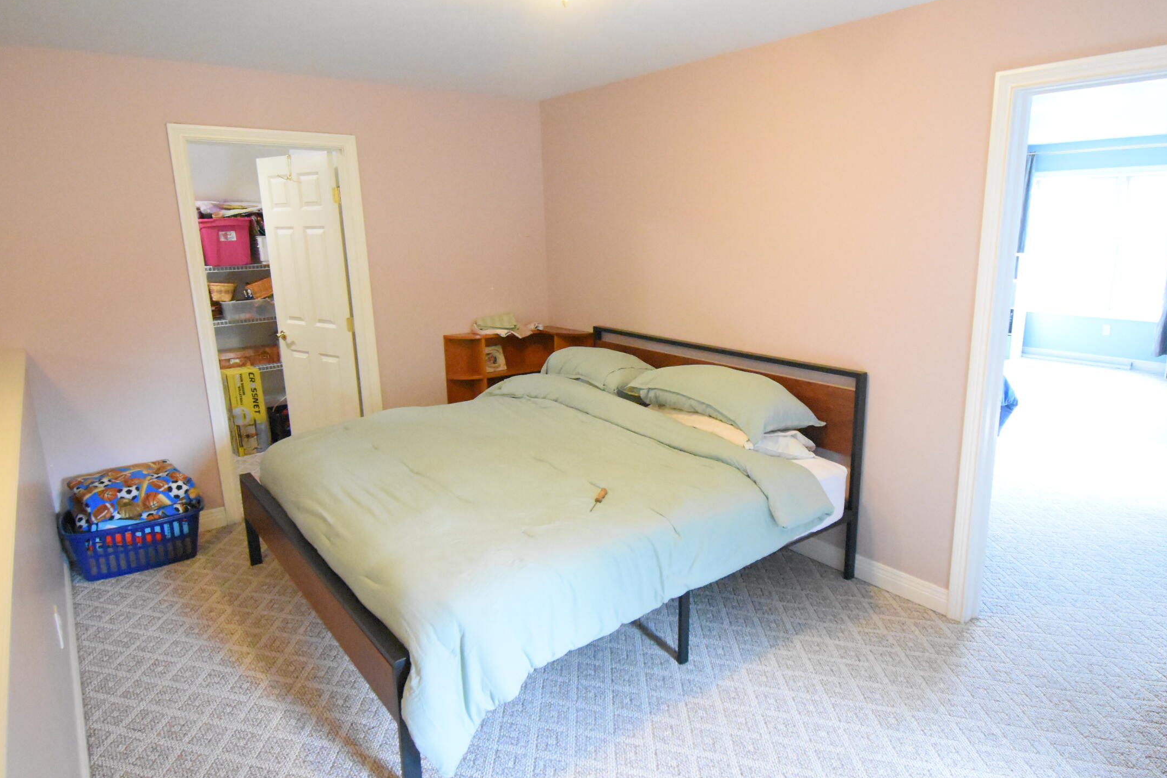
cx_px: 649
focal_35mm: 21
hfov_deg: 80.9
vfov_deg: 59.5
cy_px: 390
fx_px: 681
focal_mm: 10
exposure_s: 1/125
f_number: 4.5
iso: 7200
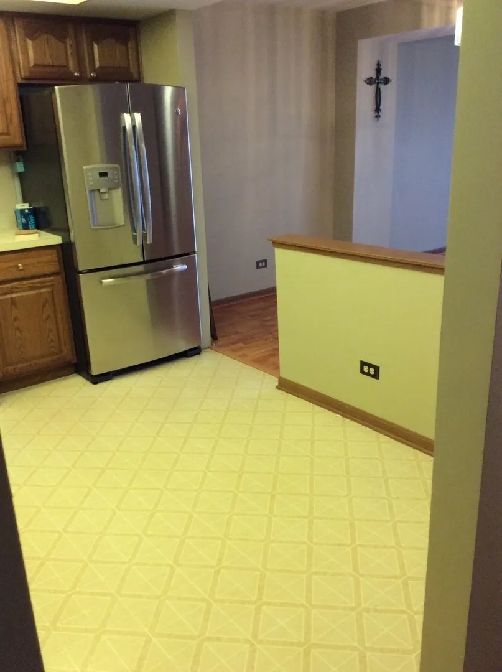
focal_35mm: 32
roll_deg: +1.1
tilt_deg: -18.8
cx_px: 251
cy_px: 336
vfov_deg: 56.9
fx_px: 620
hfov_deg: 44.1
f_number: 2.4
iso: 160
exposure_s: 1/24
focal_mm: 3.3
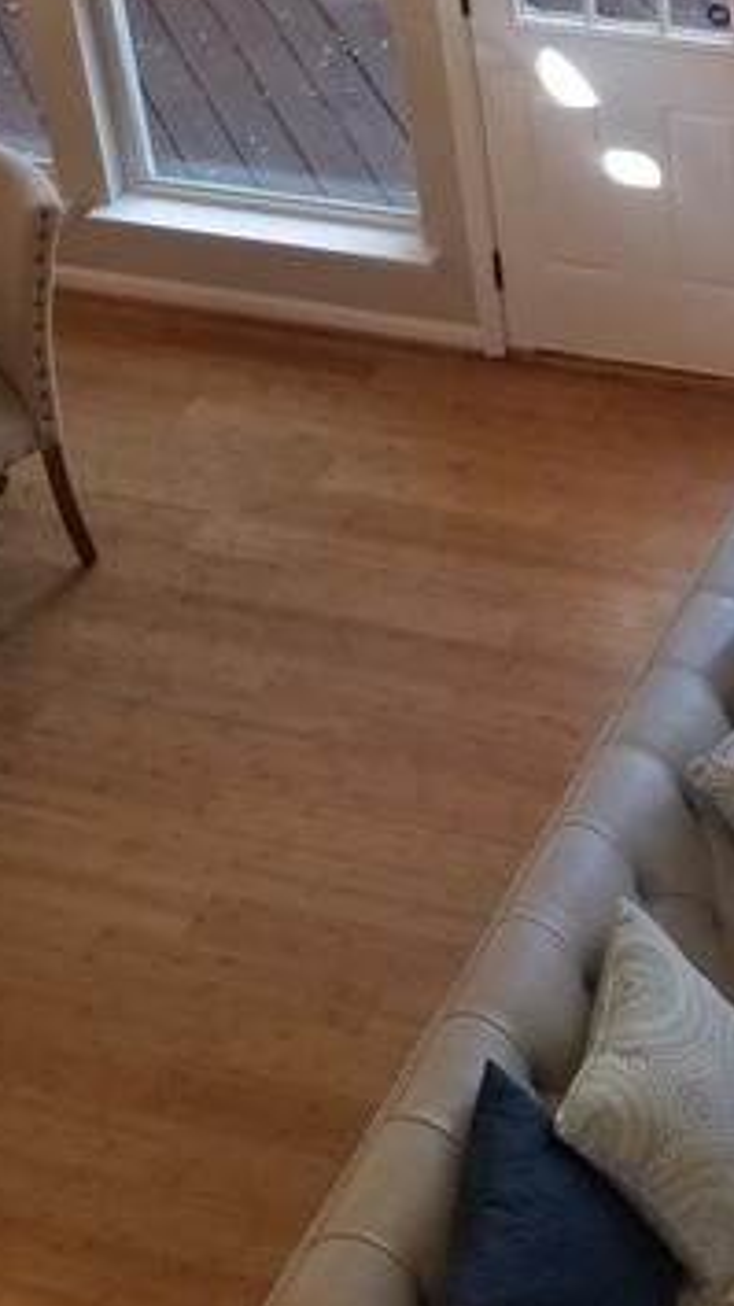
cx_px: 1095
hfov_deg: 13.8
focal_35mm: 82
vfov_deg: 24.4
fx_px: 2839
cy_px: -81
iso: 80
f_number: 1.7
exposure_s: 1/60
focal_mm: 4.25
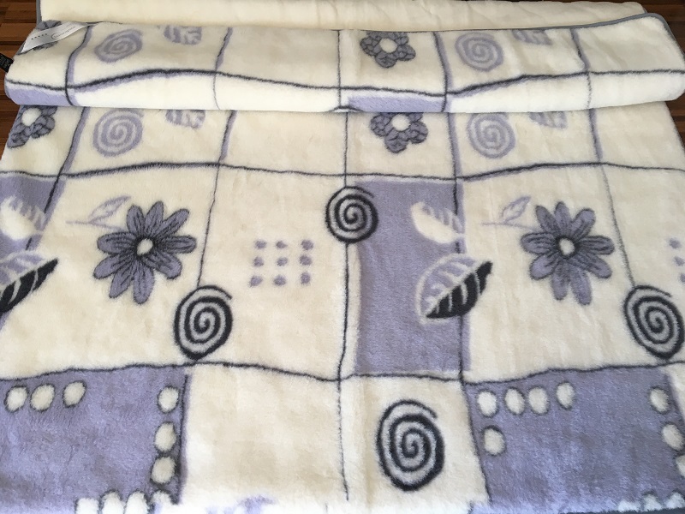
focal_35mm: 29
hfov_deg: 61.7
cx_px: 342
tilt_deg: -59.3
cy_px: 257
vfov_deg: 48.2
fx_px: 574
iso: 25
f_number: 2.2
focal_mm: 4.15
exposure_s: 1/33
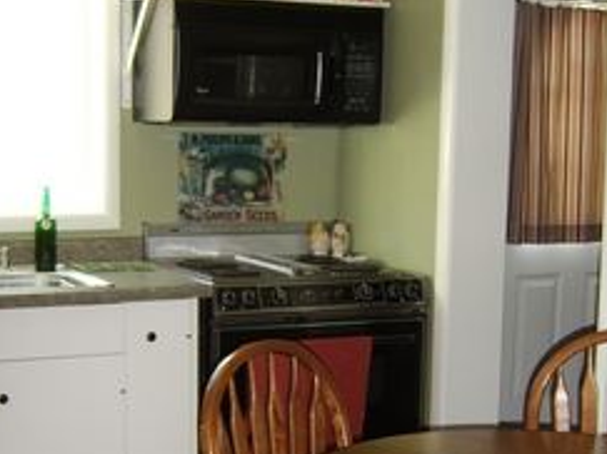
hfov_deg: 40.3
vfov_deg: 30.8
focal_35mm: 47
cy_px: 217
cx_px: 355
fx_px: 824
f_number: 2.7
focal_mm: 8.13
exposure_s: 1/30
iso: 141
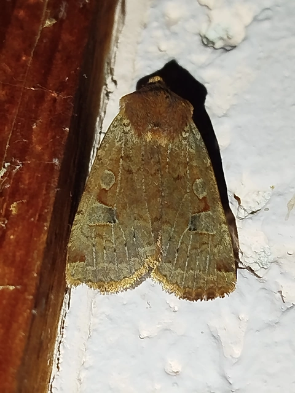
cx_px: 148
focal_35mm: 100
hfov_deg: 14.8
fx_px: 1136
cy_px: 196
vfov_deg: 19.6
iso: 100
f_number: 1.7
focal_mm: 5.31
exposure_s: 1/50
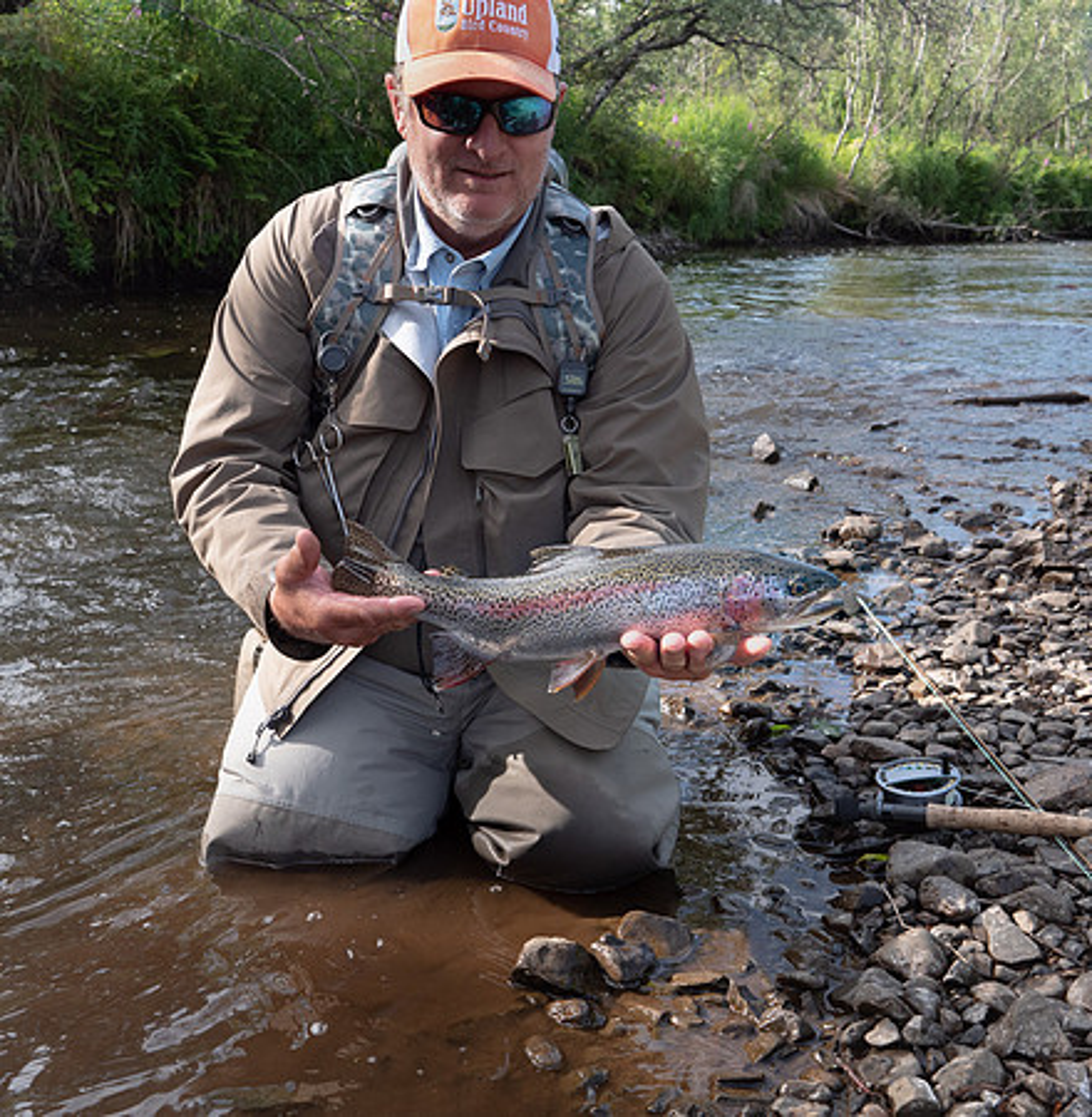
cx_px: 606
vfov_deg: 44.2
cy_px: 558
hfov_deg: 43.2
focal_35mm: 38
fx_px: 1376
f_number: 5
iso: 320
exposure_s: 1/400
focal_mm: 16
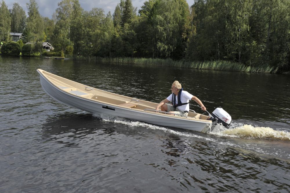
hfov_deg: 46.4
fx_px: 338
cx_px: 145
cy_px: 96
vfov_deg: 31.8
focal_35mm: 42
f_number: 8
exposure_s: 1/2000
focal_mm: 42
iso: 640
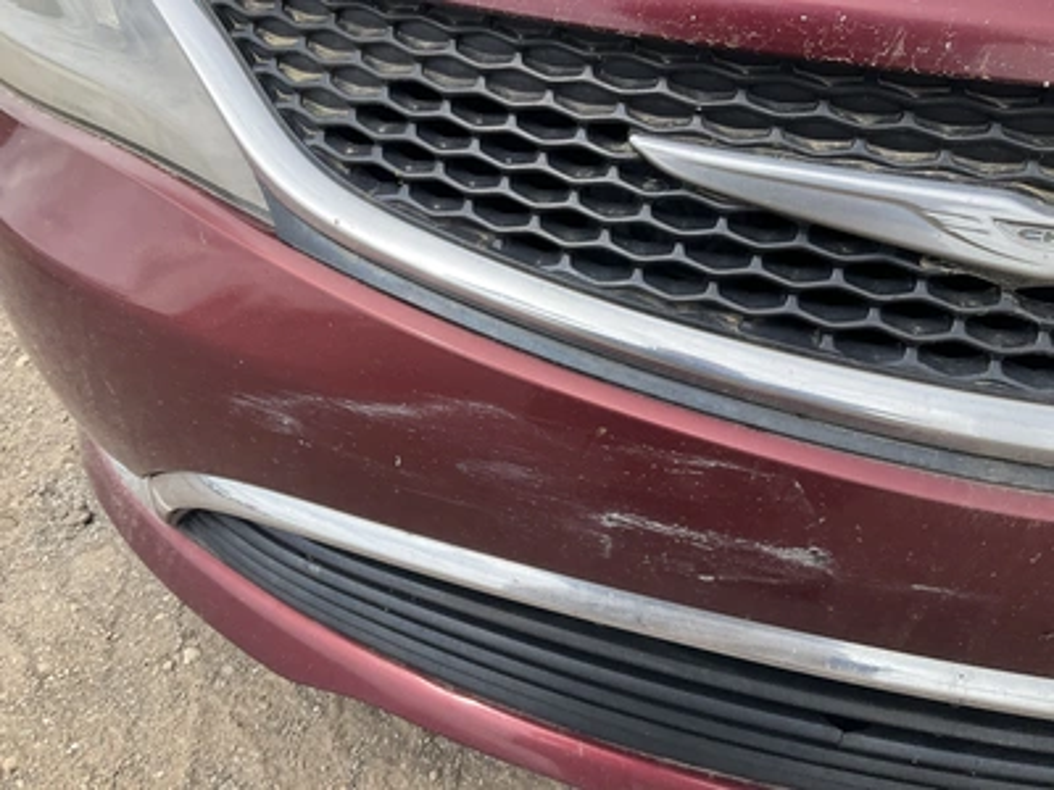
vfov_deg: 48.2
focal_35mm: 29
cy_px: 395
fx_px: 883
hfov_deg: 61.7
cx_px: 527
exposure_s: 1/728
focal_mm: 3
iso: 25
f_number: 1.8
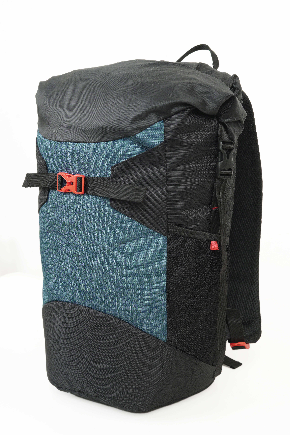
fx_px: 604
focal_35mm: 50
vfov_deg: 39.6
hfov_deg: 27.0
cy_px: 218
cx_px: 145
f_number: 10
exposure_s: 1/160
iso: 800
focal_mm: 50
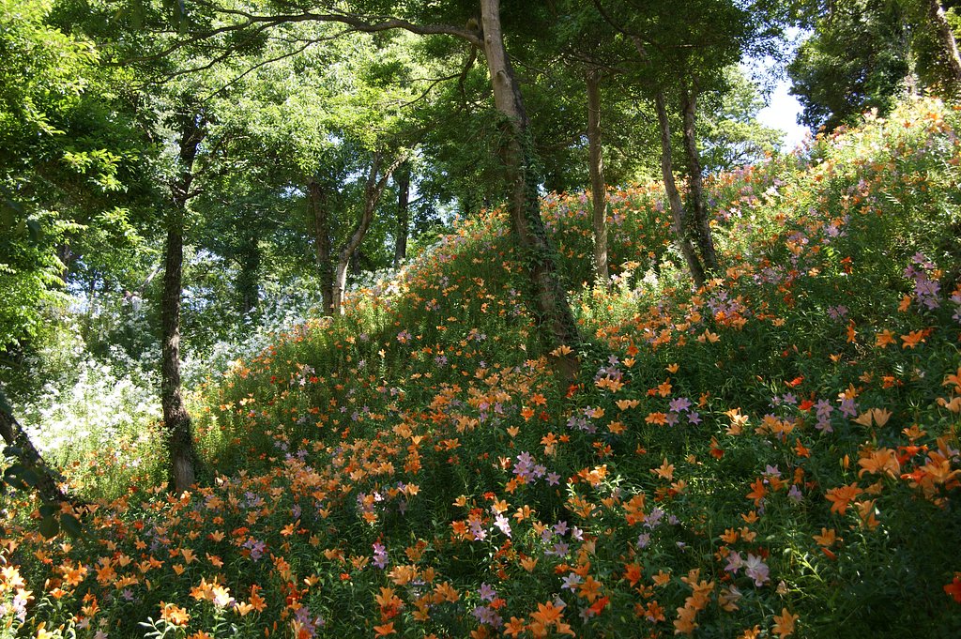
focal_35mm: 52
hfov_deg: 37.9
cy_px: 320
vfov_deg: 25.7
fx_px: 1400
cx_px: 480
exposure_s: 1/60
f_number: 5.6
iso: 100
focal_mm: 35
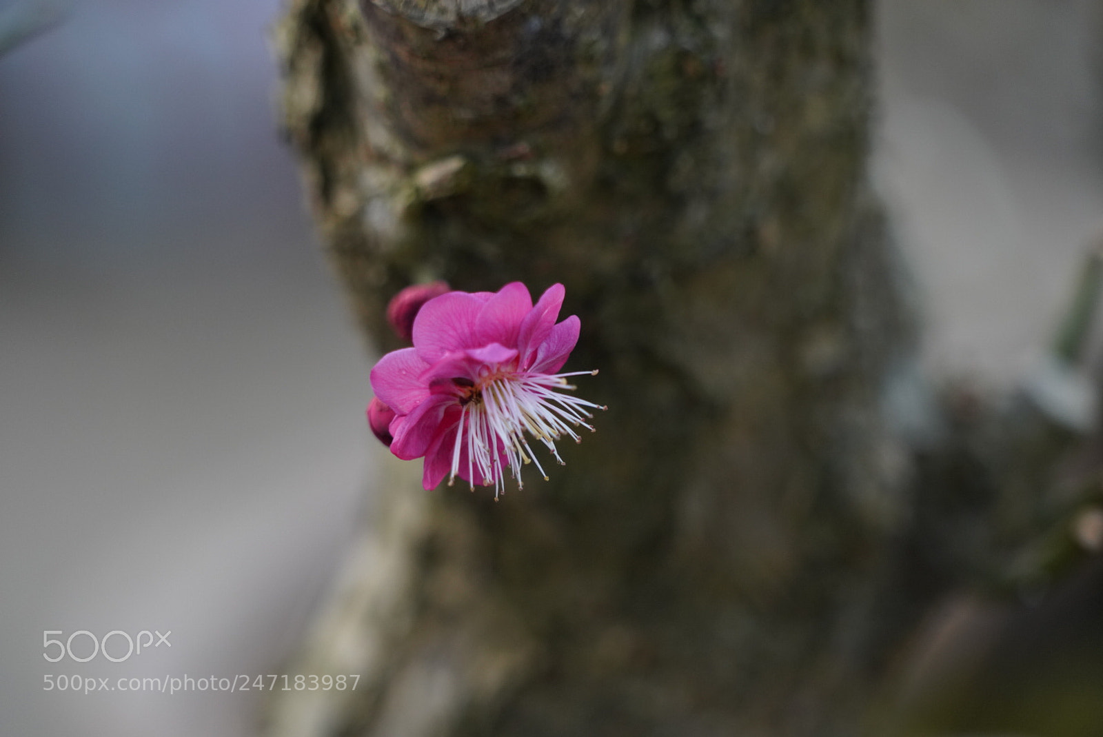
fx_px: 7358
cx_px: 552
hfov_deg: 8.6
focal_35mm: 240
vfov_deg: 5.7
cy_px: 368
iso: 1600
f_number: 6.3
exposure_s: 1/250
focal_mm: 240
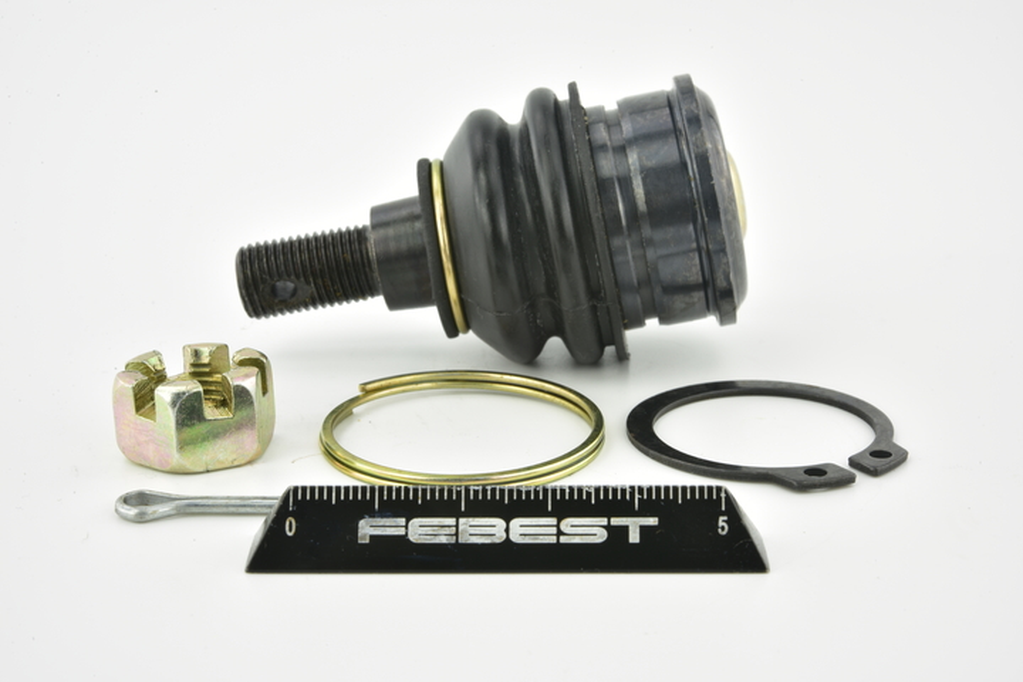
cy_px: 341
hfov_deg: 33.4
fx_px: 1705
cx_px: 512
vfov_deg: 22.6
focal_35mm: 60
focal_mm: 60
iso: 64
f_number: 29
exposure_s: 1/2.5
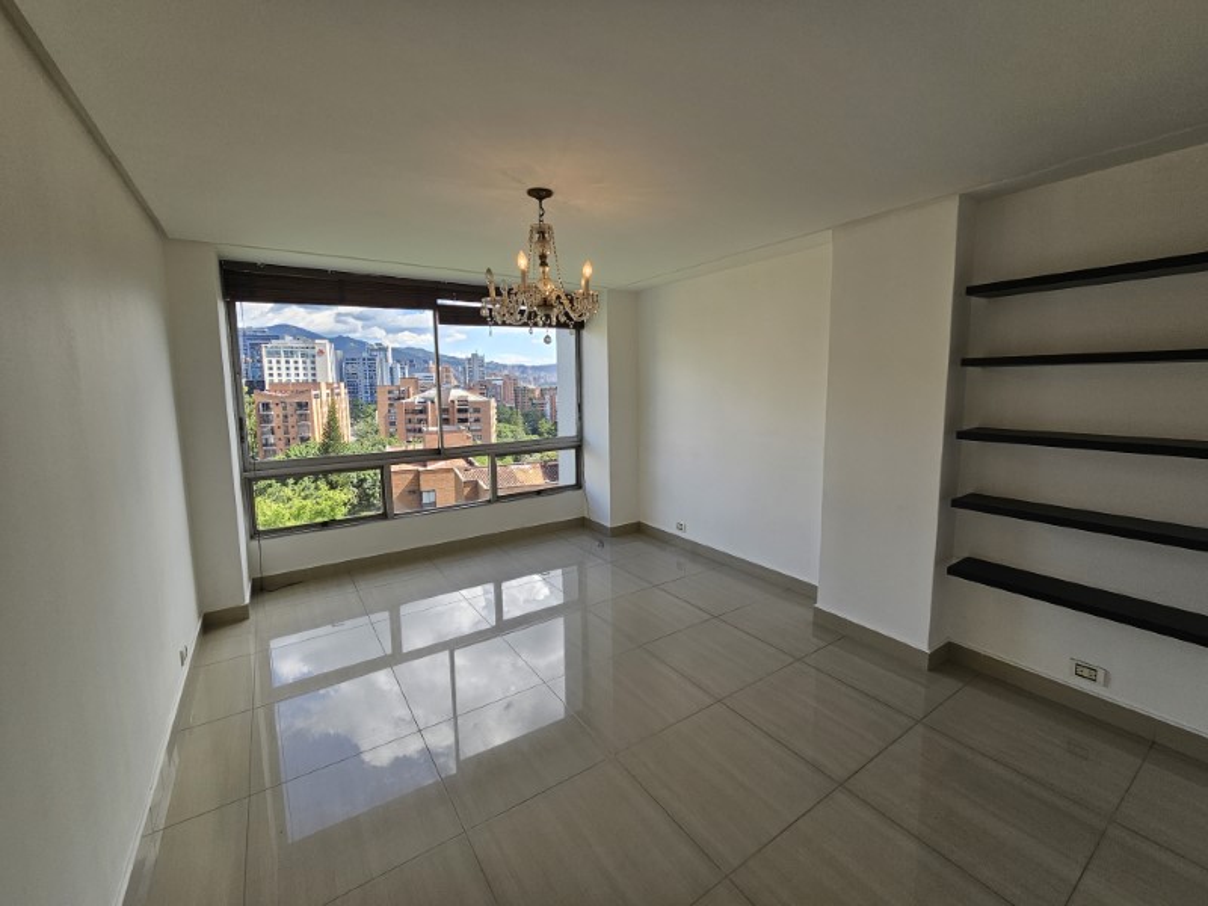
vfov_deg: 89.9
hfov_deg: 106.2
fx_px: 454
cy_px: 453
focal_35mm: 13
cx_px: 604
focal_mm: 2.2
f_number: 2.2
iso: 50
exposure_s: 1/332
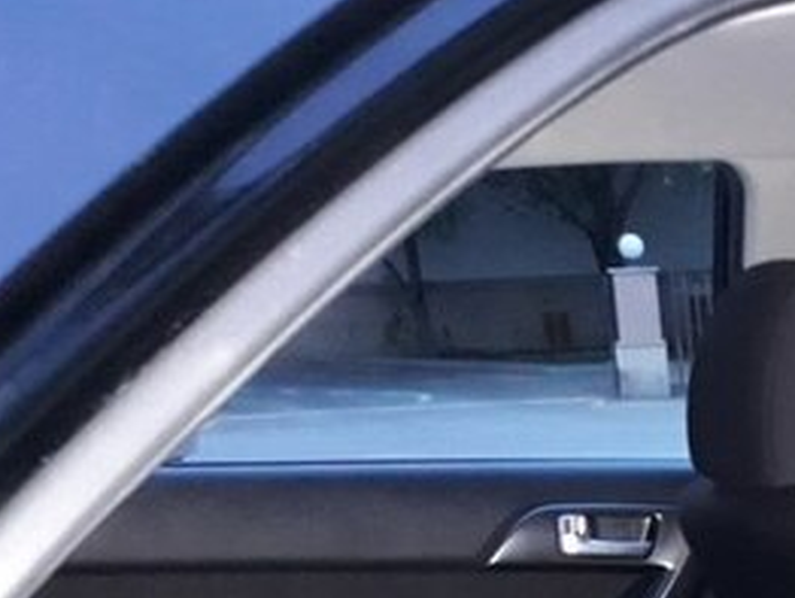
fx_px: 1563
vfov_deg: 20.2
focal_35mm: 68
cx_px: 962
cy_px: 724
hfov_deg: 25.5
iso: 640
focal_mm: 3.71
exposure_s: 1/20
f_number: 1.7
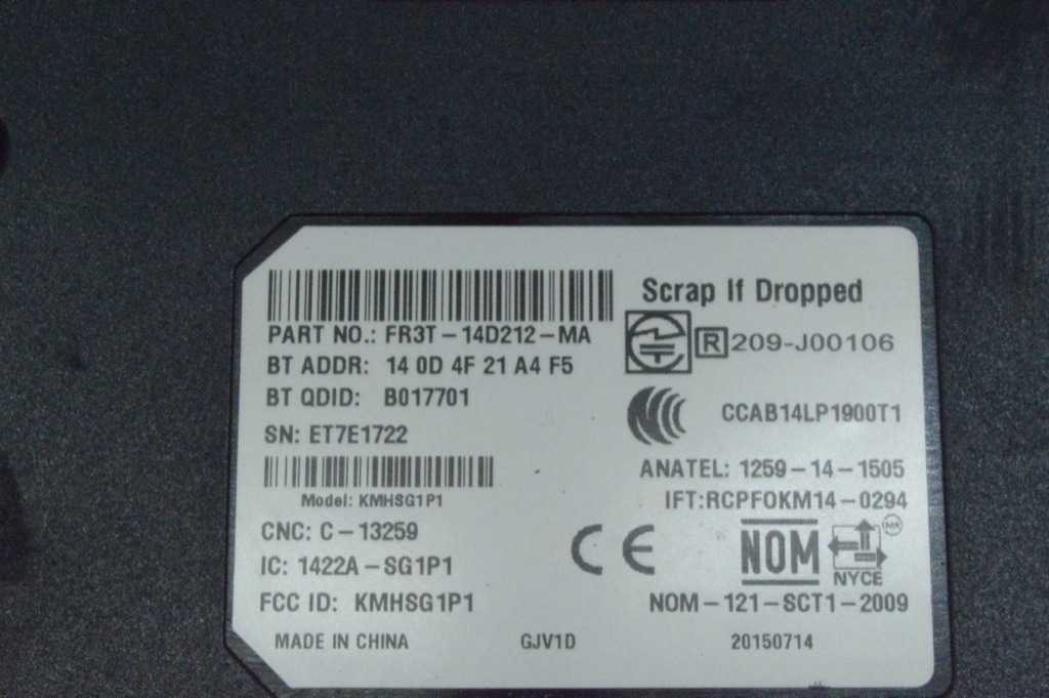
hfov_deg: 24.6
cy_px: 349
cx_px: 524
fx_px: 2402
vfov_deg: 16.5
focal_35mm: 82
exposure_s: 1/80
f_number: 36
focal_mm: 55
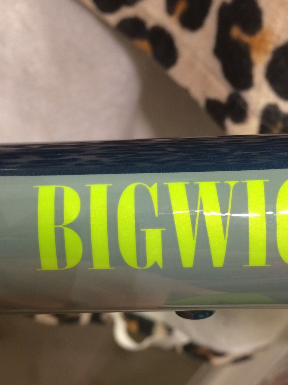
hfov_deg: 32.1
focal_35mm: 45
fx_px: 499
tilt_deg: -24.7
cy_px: 248
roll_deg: -34.0
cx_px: 164
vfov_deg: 41.7
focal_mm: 4.15
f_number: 2.2
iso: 250
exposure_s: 1/33
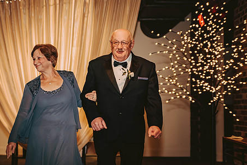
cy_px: 82
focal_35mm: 97
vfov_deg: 14.1
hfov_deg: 21.0
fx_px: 666
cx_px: 114
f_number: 3.2
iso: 1250
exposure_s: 1/100
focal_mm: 75
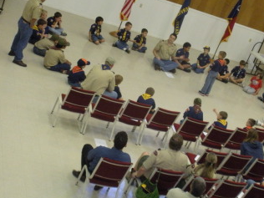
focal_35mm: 75
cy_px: 59
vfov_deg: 19.5
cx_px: 185
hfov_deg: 25.8
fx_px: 572
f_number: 4.4
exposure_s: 1/30
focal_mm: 9.1
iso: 398
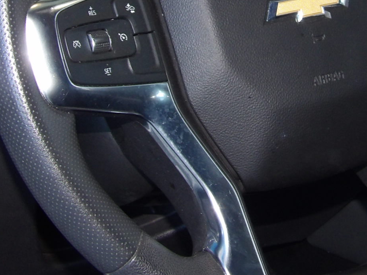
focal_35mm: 149
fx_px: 1579
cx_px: 258
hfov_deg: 13.2
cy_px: 10
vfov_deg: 9.9
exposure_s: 1/29
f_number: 3.9
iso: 200
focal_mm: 9.5
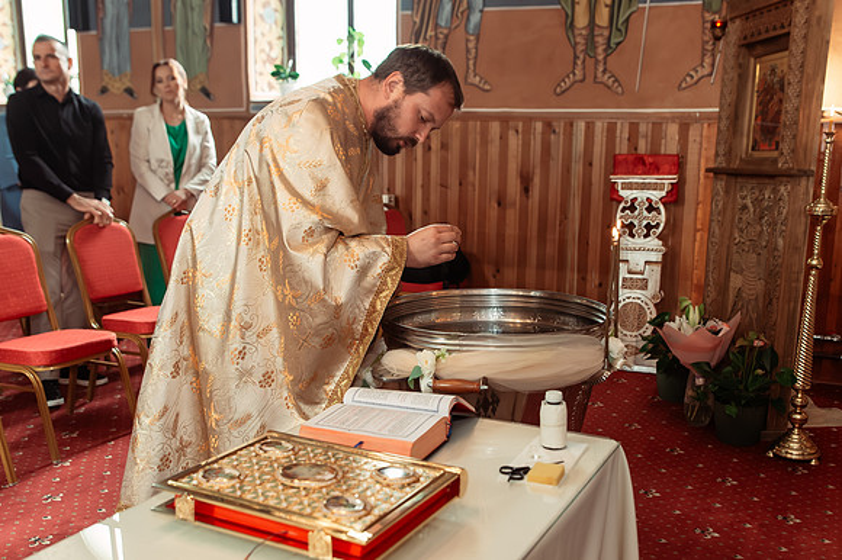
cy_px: 289
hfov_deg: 54.9
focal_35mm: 35
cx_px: 472
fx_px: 809
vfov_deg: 38.2
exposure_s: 1/250
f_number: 3.5
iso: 2000
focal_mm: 26
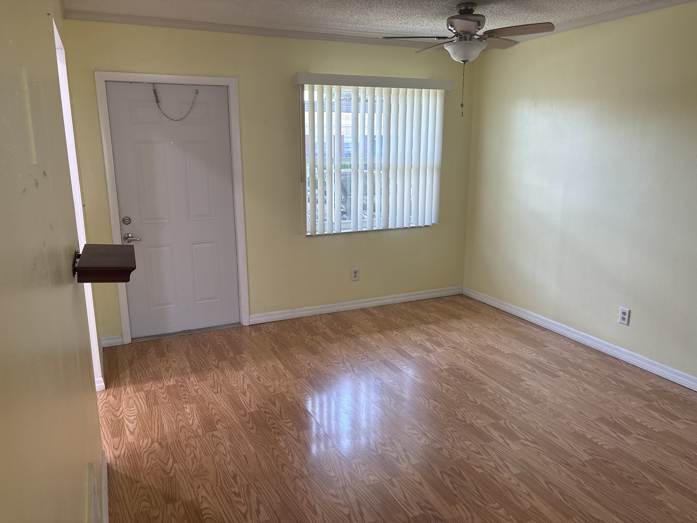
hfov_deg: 67.3
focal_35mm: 26
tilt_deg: -11.9
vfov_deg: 53.1
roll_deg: +0.8
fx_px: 524
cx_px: 348
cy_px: 262
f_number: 1.6
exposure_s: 1/120
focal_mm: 5.96
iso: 100
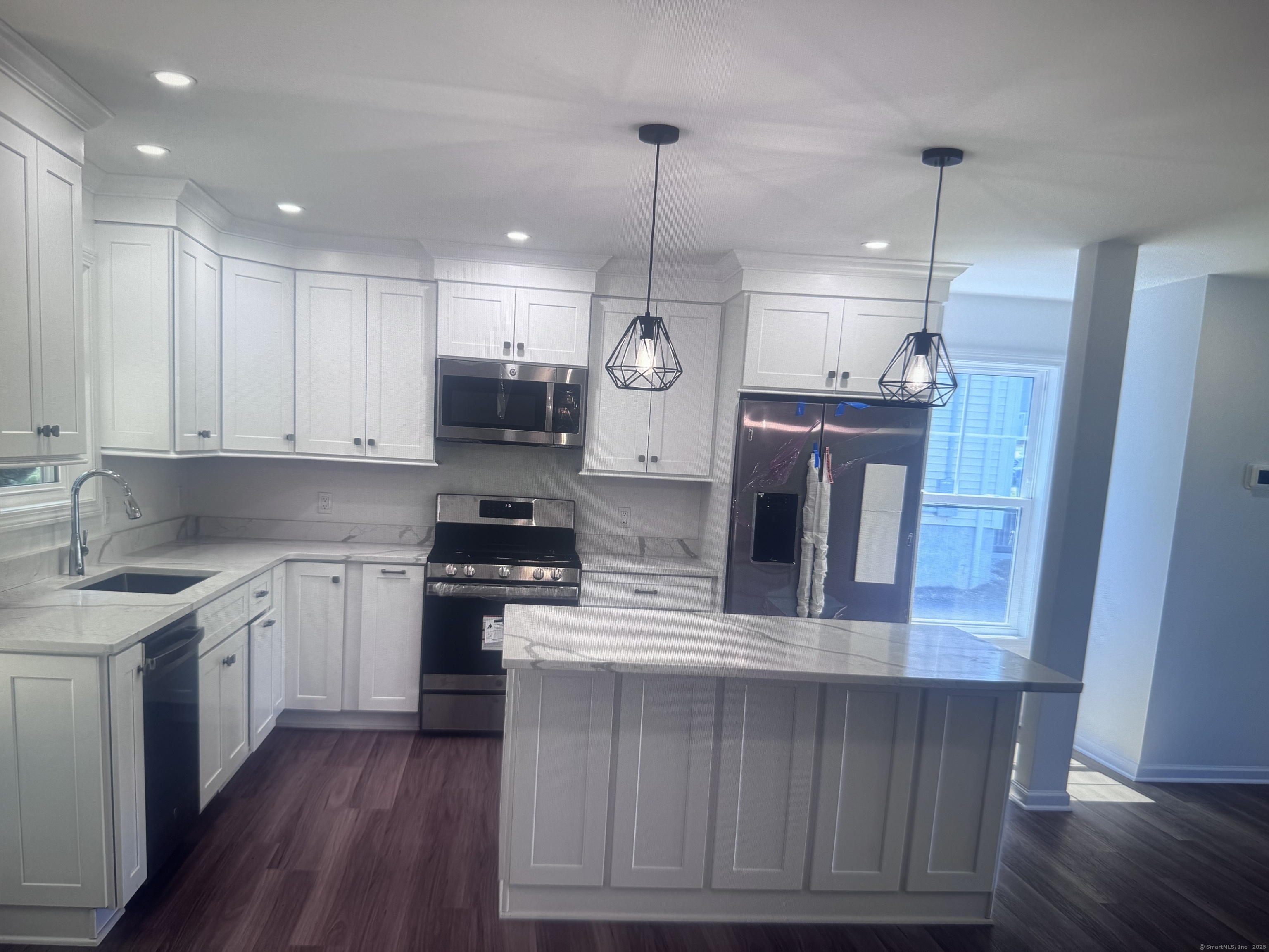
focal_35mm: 24
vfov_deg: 56.8
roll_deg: -1.0
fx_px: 880
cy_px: 476
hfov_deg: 71.6
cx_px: 634
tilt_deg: -7.5
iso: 80
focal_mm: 6.76
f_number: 1.78
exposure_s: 1/121
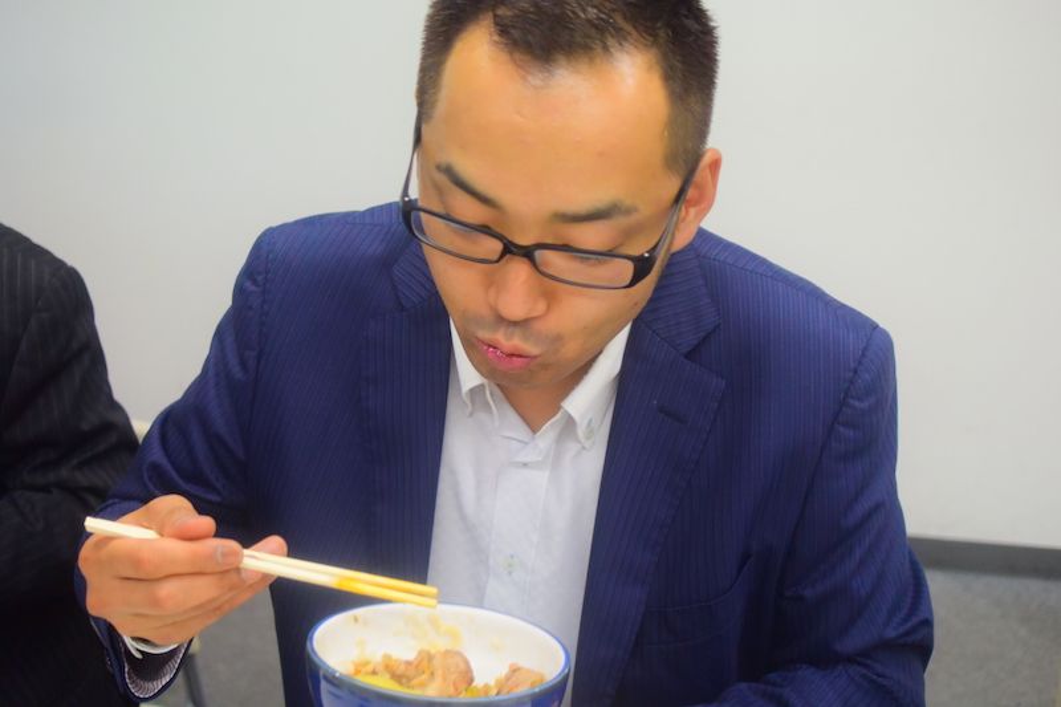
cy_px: 354
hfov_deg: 40.4
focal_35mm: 49
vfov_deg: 27.5
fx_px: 1444
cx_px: 530
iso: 400
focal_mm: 18.5
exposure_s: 1/250
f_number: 1.8
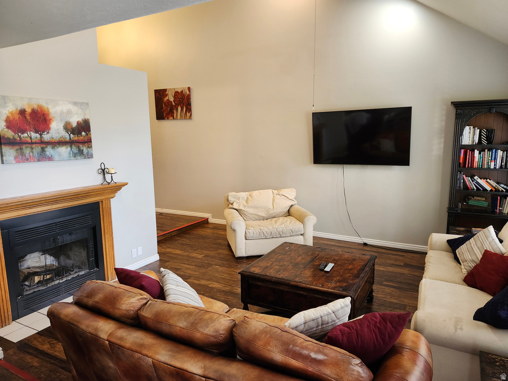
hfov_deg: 73.9
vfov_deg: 58.9
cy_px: 190
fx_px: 338
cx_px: 254
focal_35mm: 23
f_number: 1.8
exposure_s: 1/120
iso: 640
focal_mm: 5.54
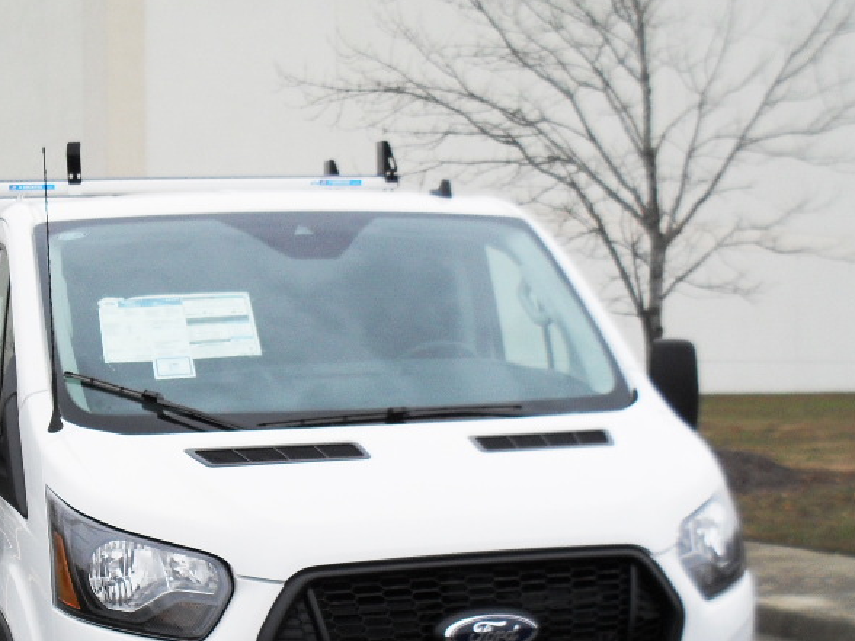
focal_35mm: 61
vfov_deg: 23.8
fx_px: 1507
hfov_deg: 31.3
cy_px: 481
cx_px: 254
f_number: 3.2
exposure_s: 1/250
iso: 100
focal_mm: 6.3
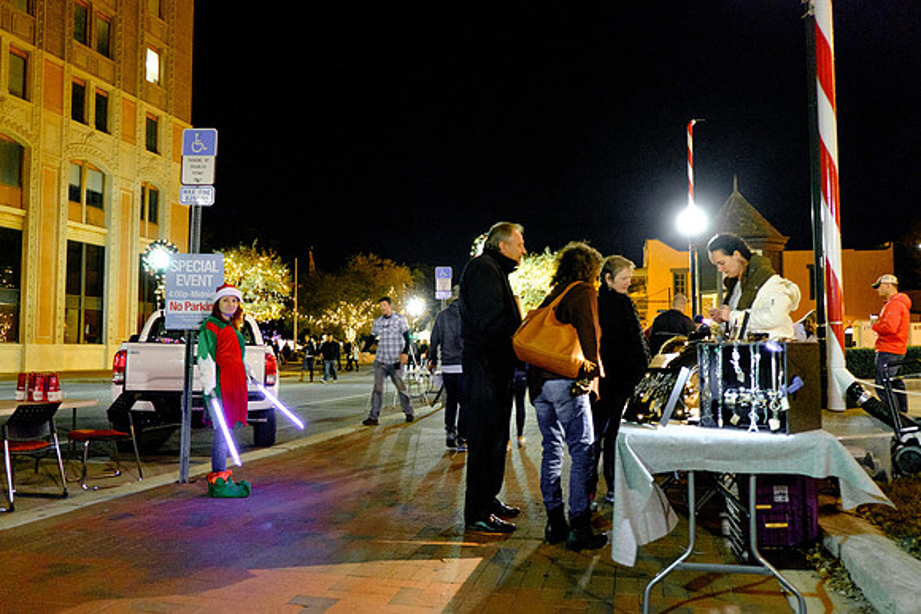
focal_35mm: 27
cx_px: 460
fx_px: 691
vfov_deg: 48.0
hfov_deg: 67.4
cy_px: 307
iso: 4000
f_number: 2.8
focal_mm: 18
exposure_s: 1/30
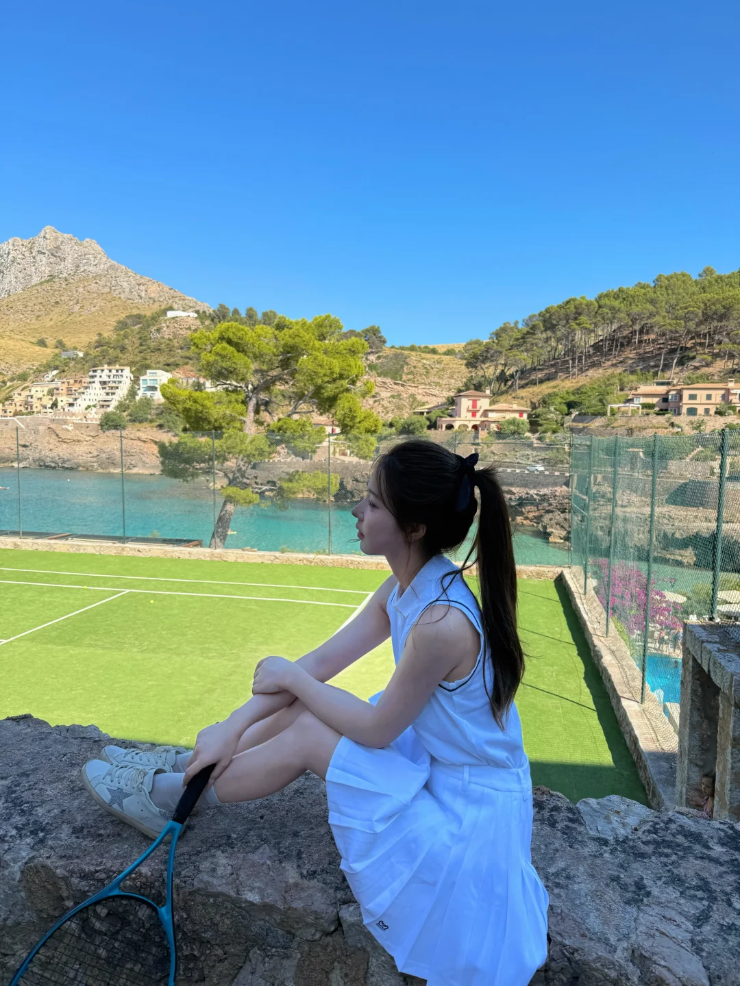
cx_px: 370
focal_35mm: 26
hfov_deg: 53.1
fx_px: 741
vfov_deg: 67.3
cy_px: 493
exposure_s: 1/60
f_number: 1.5
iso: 125
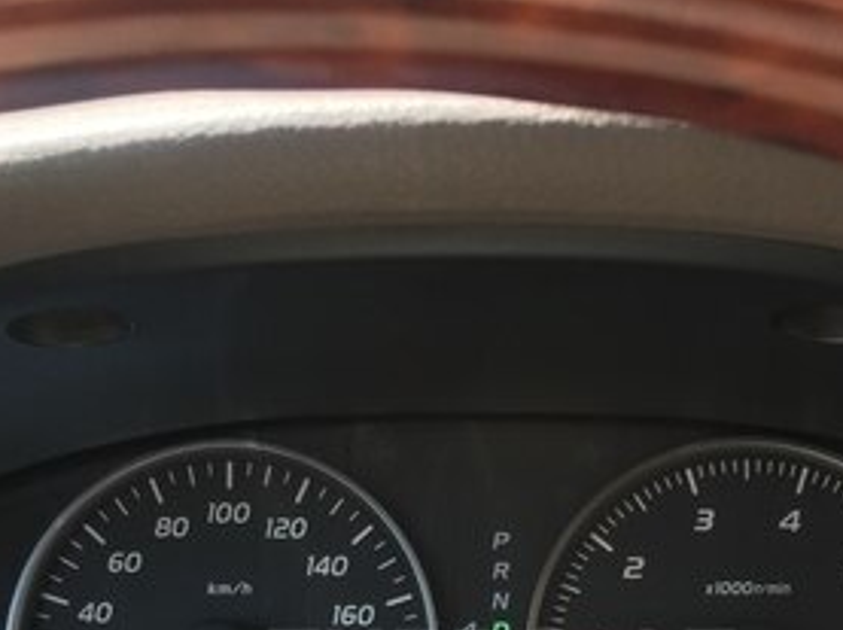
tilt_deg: -15.5
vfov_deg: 26.2
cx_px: 502
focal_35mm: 52
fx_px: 1265
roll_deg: -0.5
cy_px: 663
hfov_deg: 36.7
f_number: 2.2
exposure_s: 1/100
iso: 25
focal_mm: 4.15
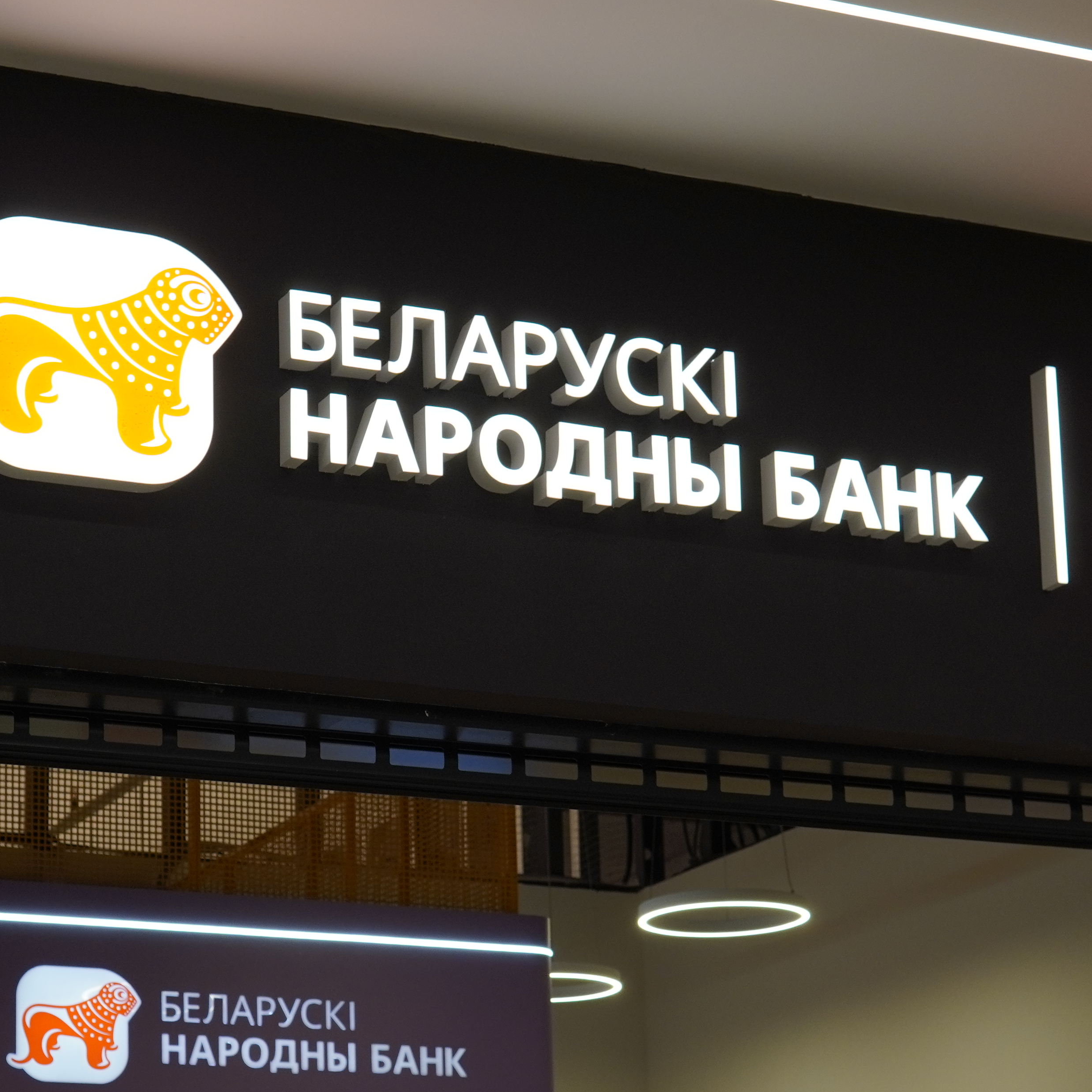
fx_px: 3319
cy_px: 797
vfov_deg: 18.6
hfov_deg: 18.7
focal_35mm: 93
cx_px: 435
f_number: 4
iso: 250
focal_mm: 30
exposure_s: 1/160
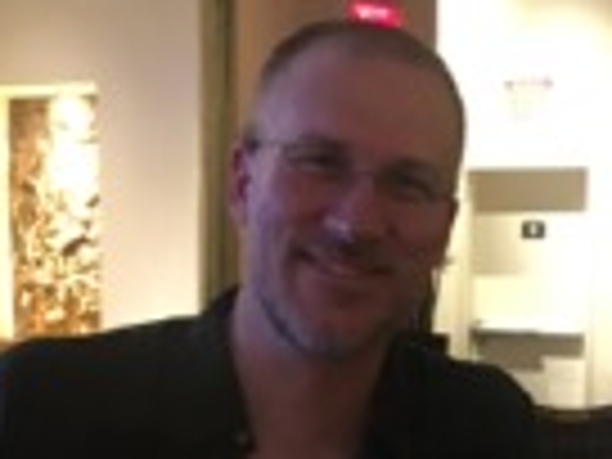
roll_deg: -1.0
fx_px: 1379
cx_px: 513
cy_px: 500
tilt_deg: -6.9
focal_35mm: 78
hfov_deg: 24.5
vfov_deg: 18.2
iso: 500
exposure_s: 1/15
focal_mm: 4.15
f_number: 2.2
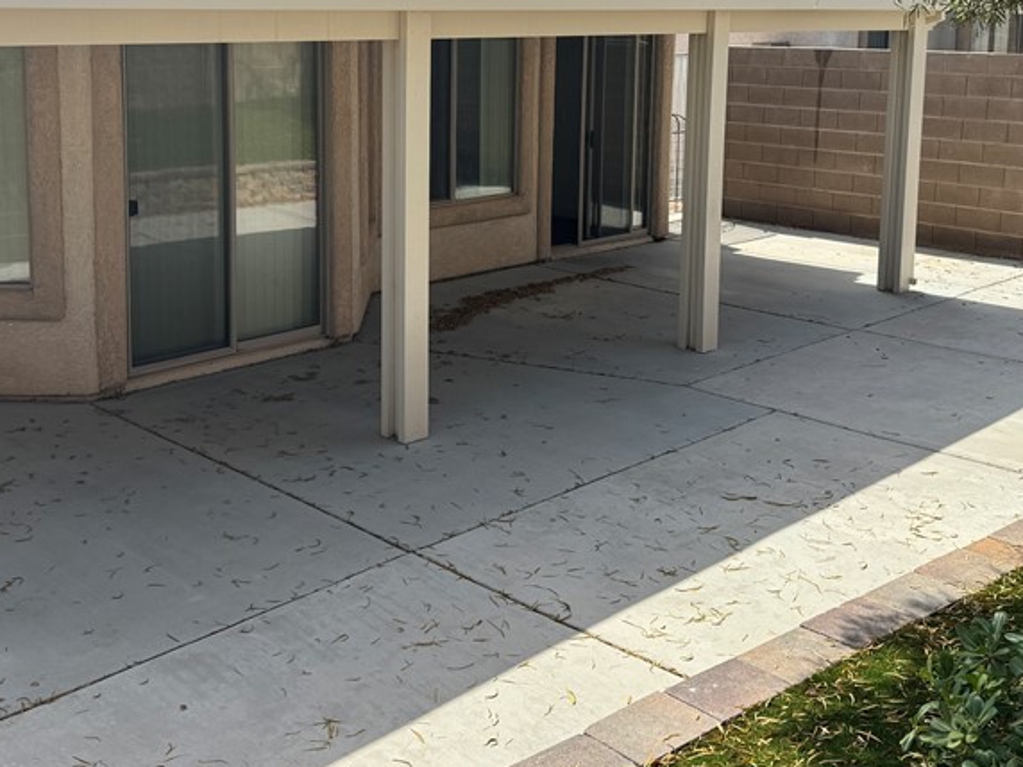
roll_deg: -0.2
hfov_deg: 43.6
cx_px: 413
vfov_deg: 32.9
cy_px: 188
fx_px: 1271
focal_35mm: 43
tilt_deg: -7.8
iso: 80
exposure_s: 1/3247
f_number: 1.78
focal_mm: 6.76
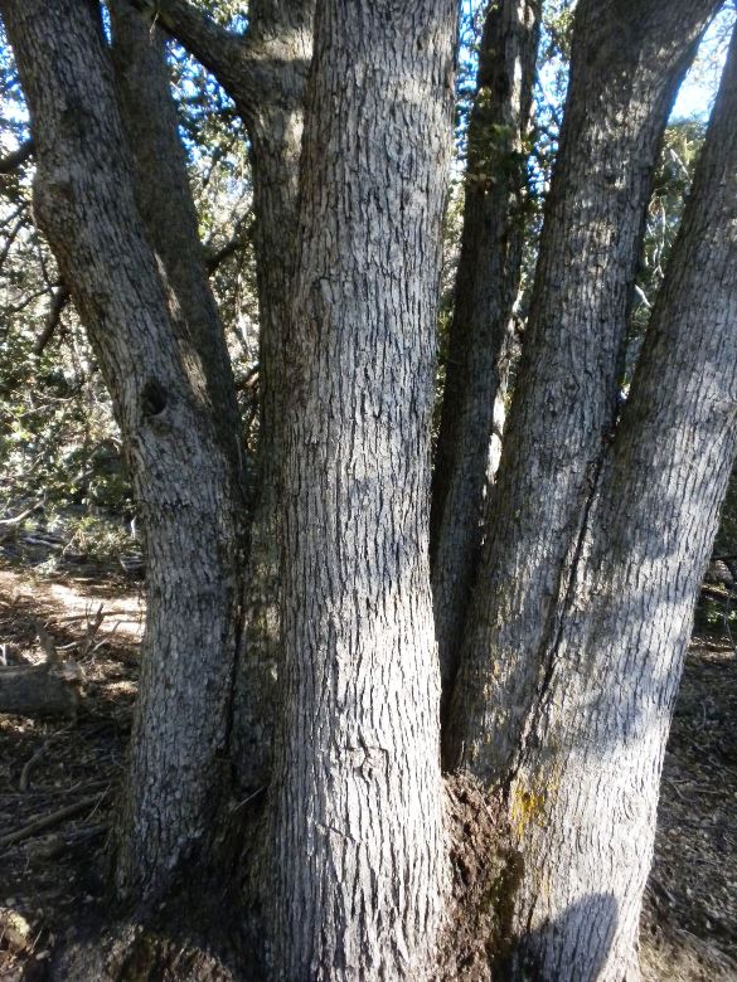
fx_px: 1050
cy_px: 491
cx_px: 368
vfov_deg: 50.1
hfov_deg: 38.7
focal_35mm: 37
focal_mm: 6.6
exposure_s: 1/220
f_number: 3.5
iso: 400
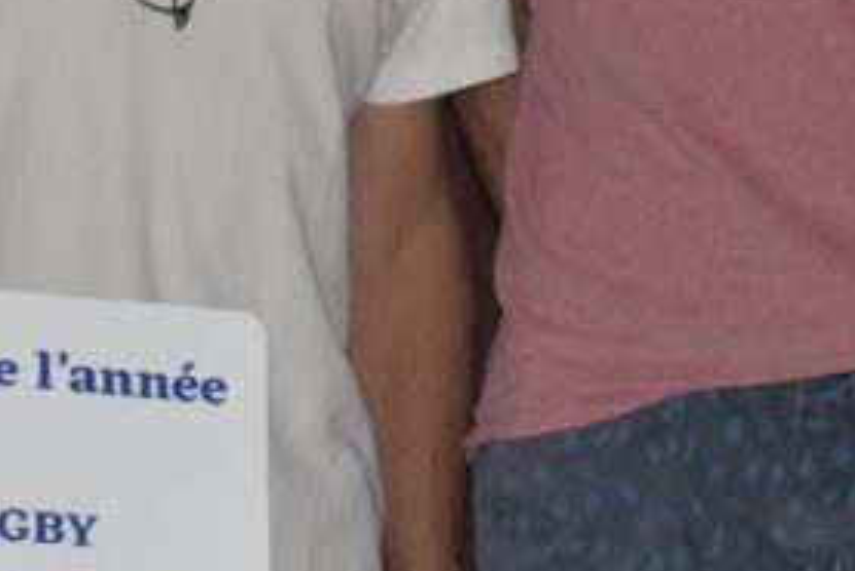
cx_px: 836
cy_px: -153
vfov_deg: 4.5
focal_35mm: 305
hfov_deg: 6.7
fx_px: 7244
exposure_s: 1/60
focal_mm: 55
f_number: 5.6
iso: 6400
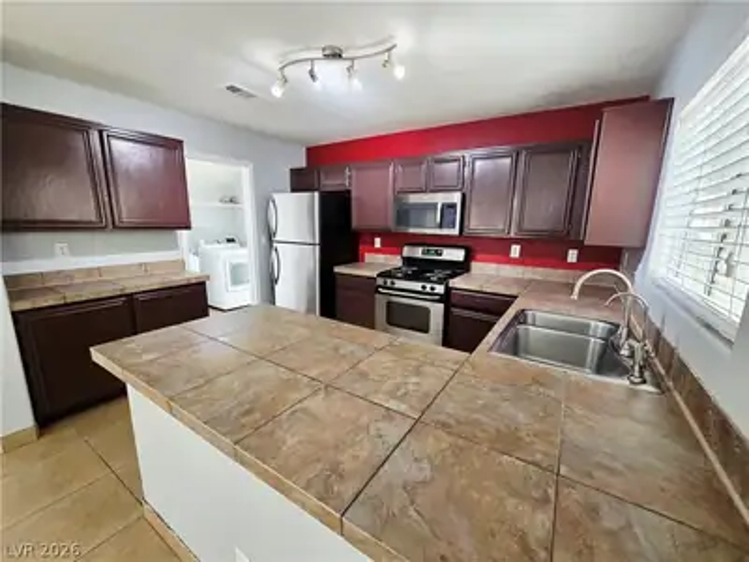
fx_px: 281
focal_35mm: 13
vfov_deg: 89.9
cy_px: 281
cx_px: 374
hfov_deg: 106.2
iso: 250
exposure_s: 1/60.2
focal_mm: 2.2
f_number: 2.2
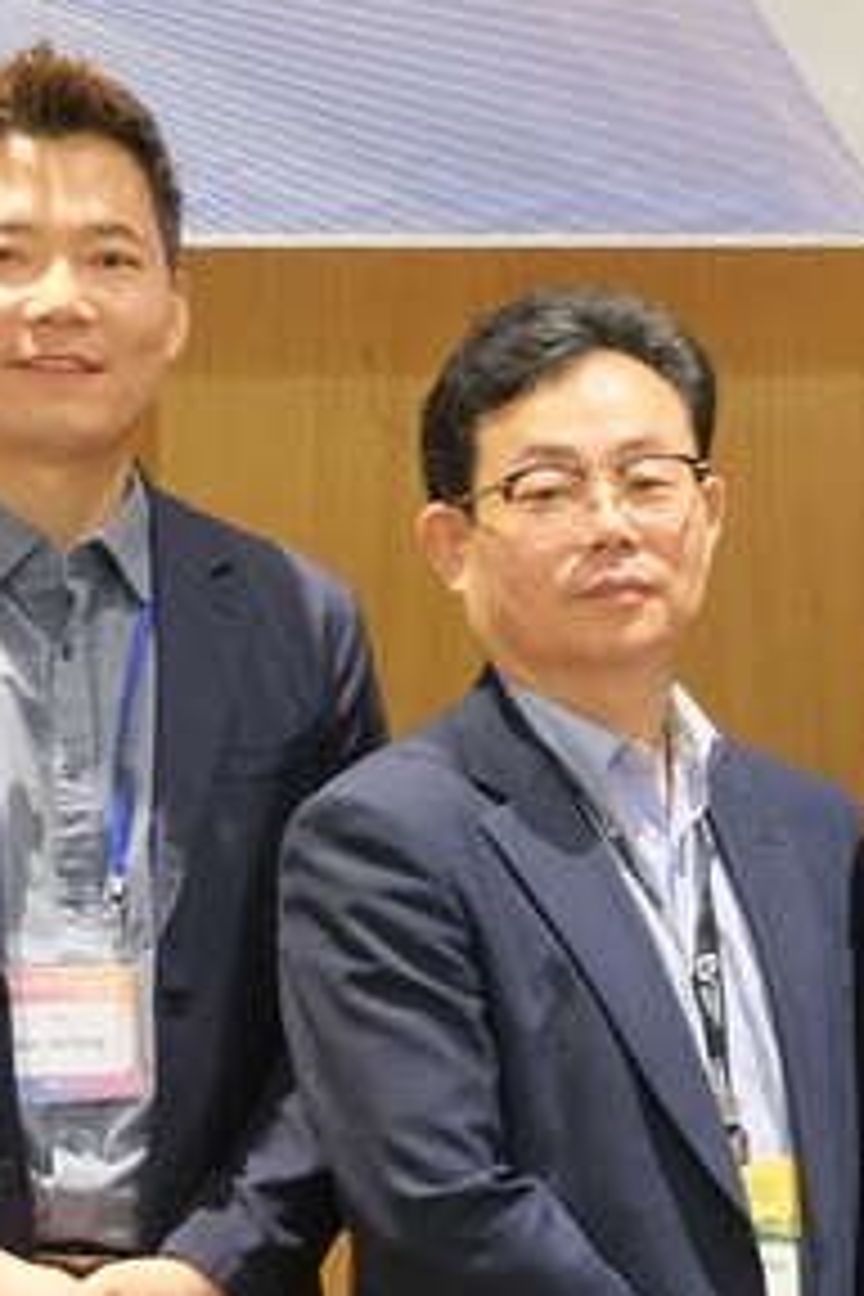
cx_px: 2264
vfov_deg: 9.1
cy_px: 673
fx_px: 8171
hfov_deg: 5.8
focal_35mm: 227
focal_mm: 34.2
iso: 320
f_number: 4
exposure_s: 1/3.5
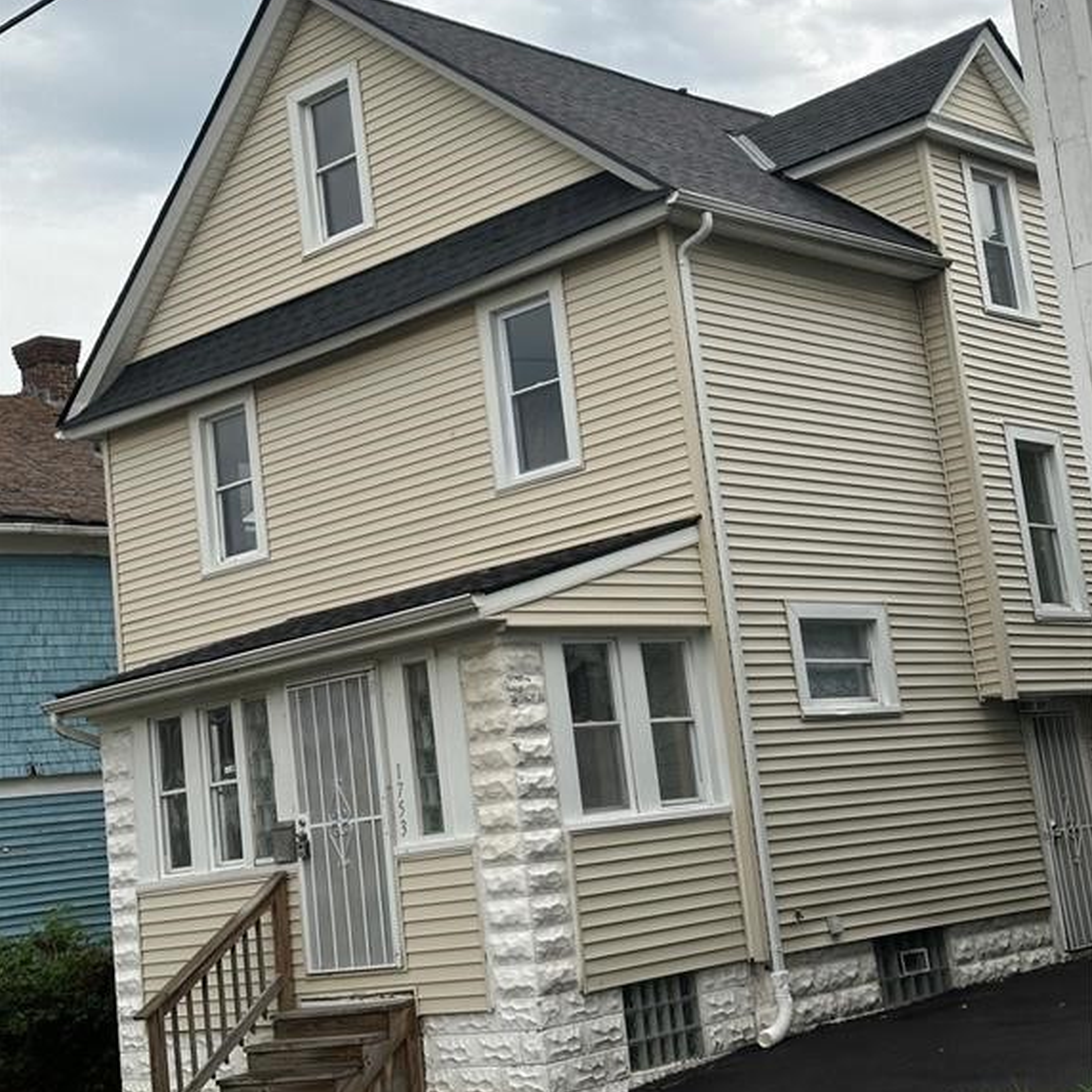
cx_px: 546
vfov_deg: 30.0
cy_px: 428
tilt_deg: +12.2
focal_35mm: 57
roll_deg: +5.4
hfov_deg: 30.0
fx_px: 2034
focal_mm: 6.86
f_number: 1.78
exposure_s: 1/681
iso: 64
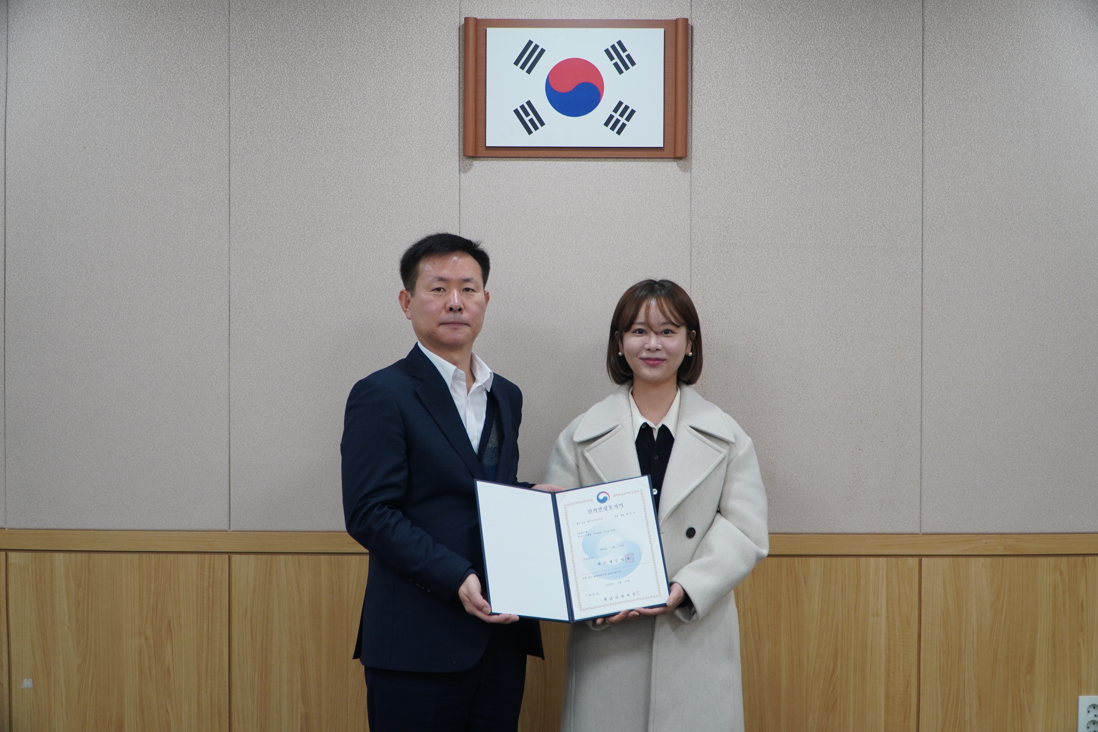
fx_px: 1418
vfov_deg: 28.9
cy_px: 366
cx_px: 549
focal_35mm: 46
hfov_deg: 42.3
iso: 250
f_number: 4
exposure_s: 1/50
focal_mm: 31
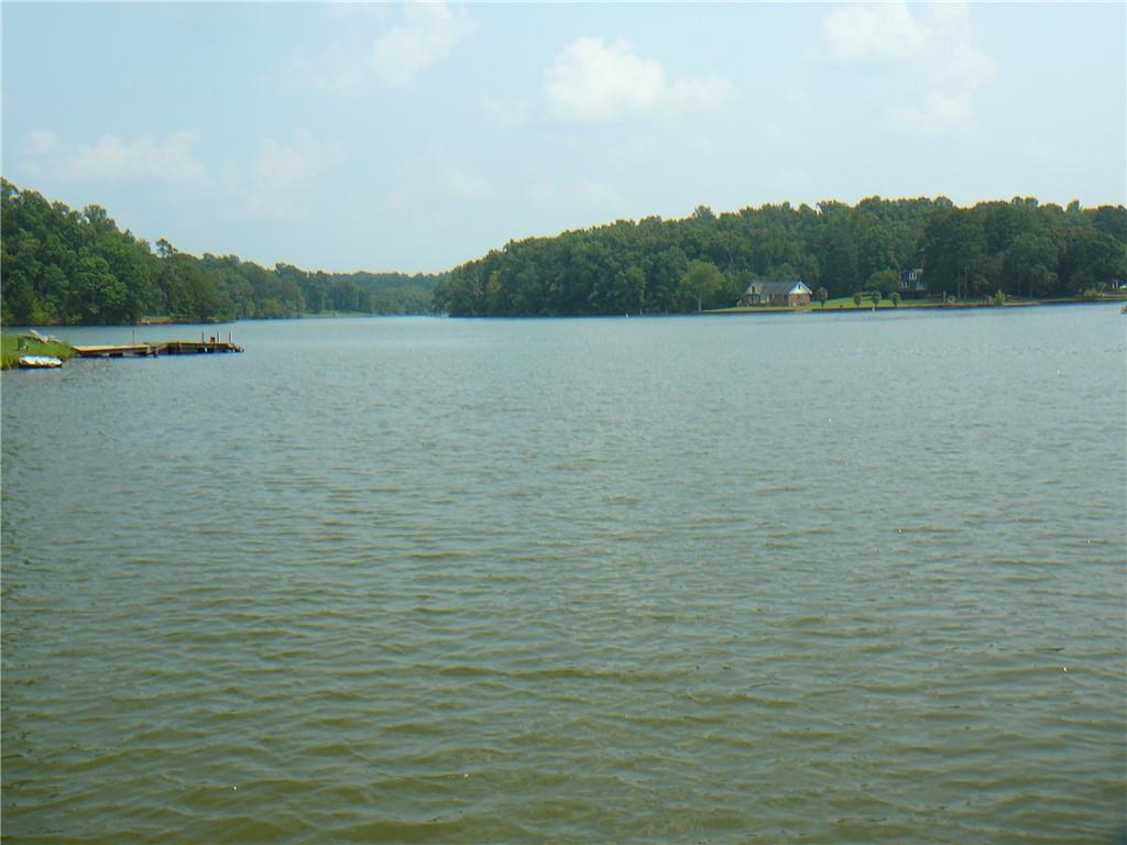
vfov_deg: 40.7
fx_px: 1140
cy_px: 422
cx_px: 564
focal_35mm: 35
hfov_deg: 52.6
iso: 80
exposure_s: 1/400
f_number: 5
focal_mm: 5.2
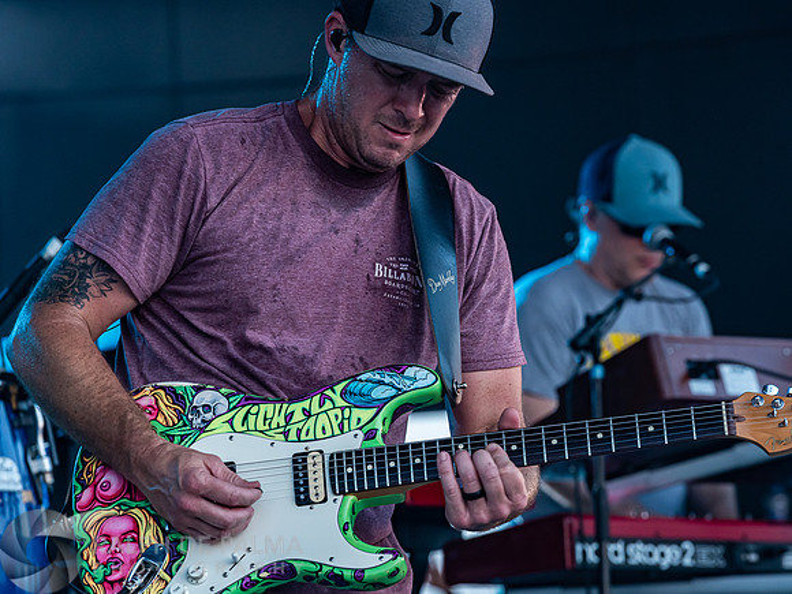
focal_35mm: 234
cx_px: 488
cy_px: 268
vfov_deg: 6.3
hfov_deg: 8.4
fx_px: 5365
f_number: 5.6
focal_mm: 180
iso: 800
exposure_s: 1/160
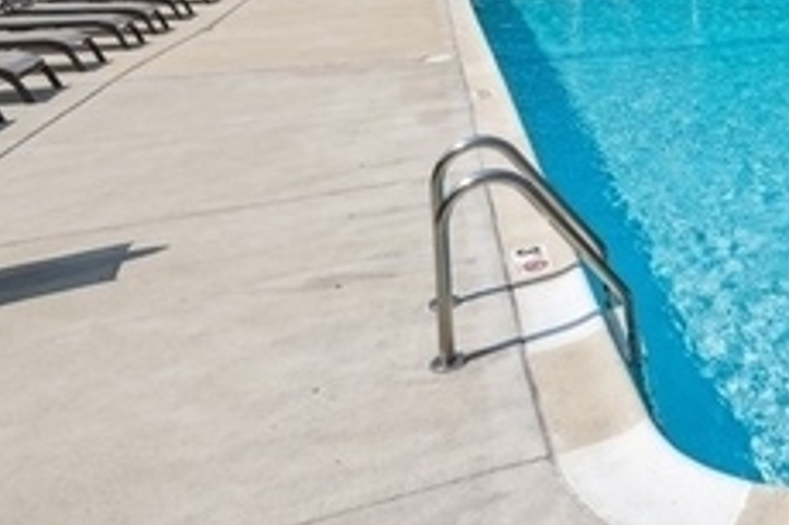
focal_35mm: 39
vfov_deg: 29.9
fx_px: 854
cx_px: 864
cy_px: -84
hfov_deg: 40.3
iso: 200
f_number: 9.5
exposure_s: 1/750
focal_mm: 14
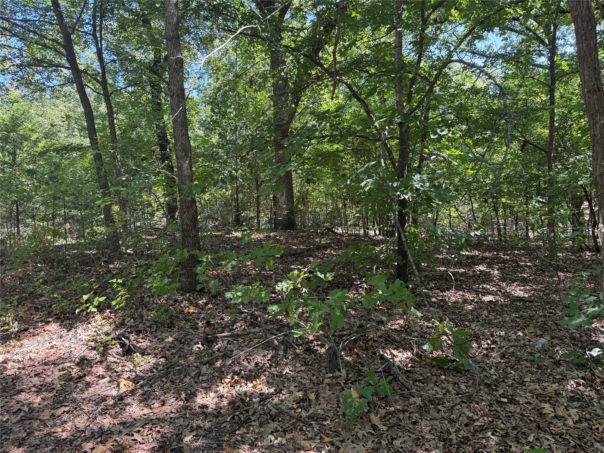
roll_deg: +1.8
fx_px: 419
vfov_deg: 56.8
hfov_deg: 71.6
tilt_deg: -2.9
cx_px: 302
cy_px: 226
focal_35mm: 24
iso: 125
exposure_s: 1/243
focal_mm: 6.76
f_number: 1.78
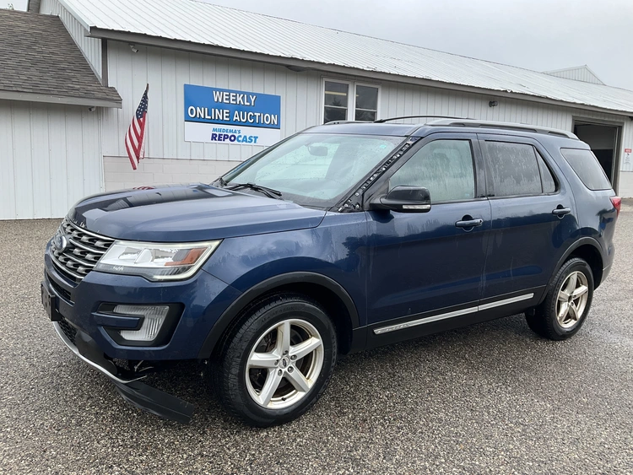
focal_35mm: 29
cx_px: 316
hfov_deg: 61.6
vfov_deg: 48.3
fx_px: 530
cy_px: 238
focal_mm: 3
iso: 25
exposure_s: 1/781
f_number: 1.8
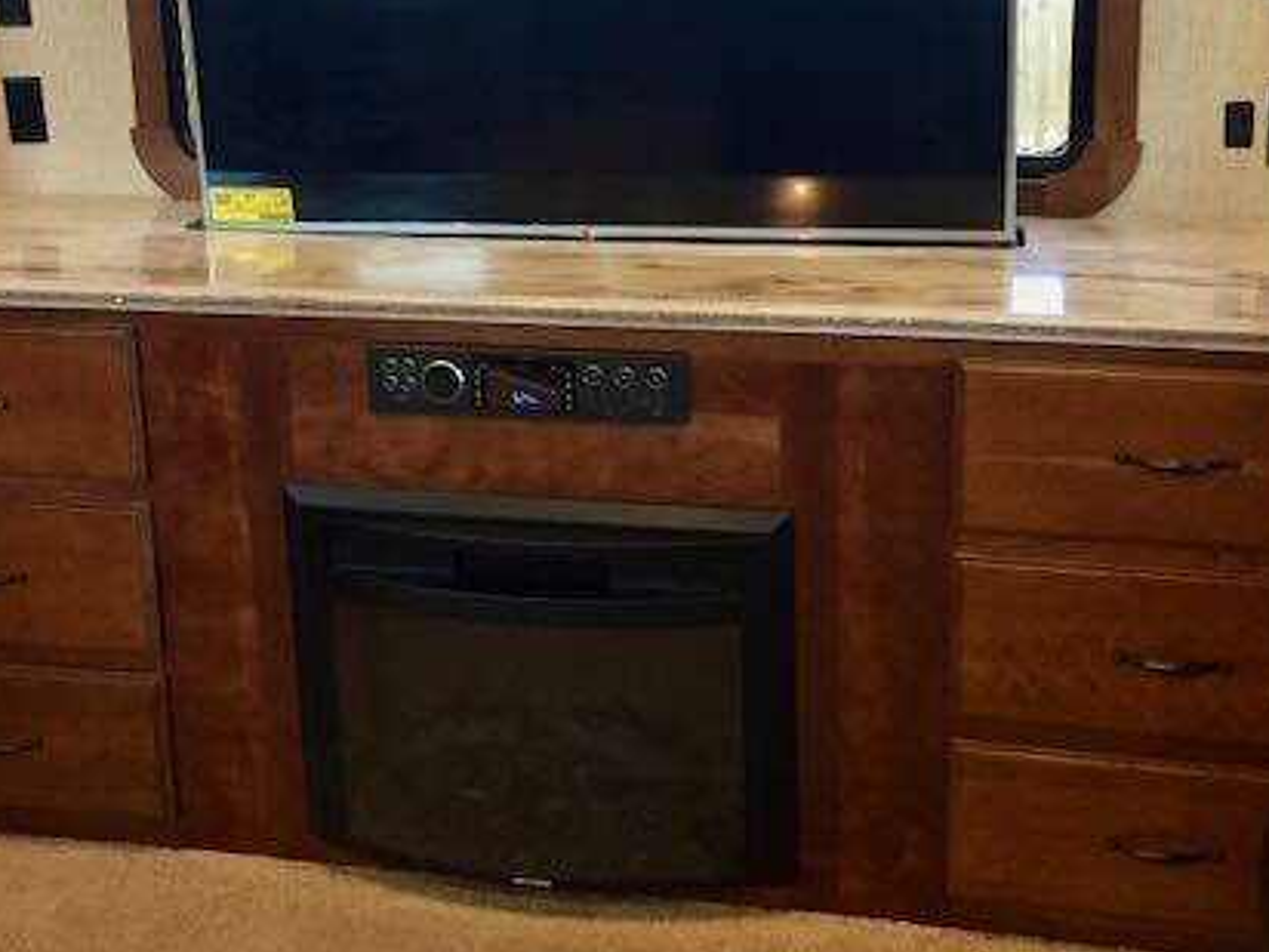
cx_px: 622
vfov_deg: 31.5
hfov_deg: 42.1
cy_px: 219
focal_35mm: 45
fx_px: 1650
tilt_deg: -11.1
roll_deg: +1.4
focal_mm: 4.15
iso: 250
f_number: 2.2
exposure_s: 1/30
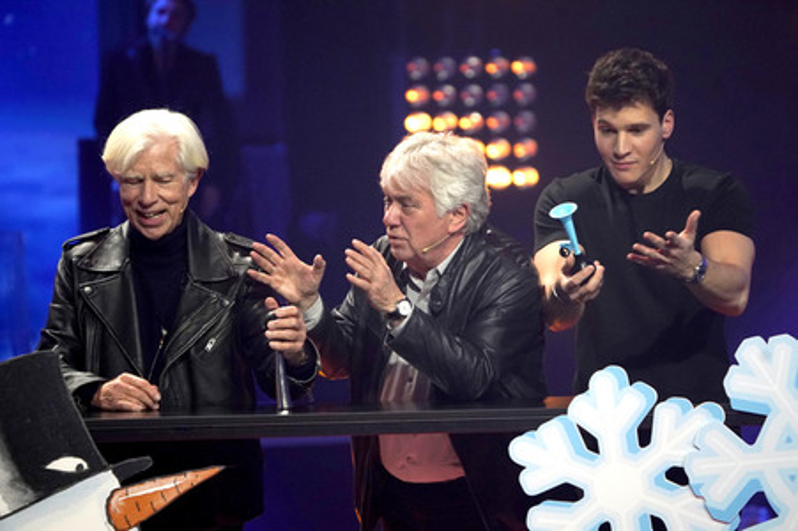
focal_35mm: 250
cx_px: 399
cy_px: 266
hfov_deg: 8.2
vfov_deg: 5.5
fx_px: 5537
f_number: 5.6
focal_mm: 250
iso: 3200
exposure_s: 1/200
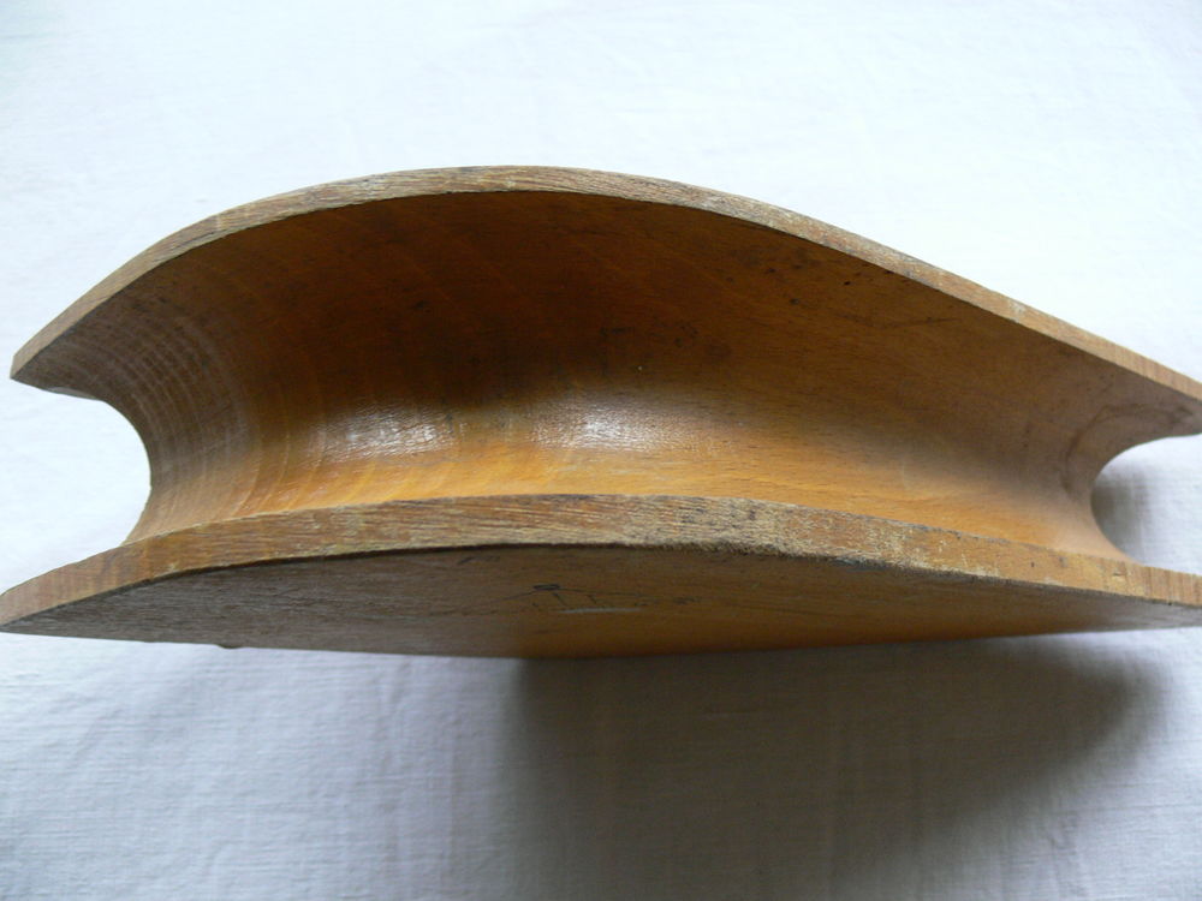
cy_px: 450
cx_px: 601
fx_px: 1215
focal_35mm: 35
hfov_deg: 52.6
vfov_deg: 40.7
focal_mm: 7.5
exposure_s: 1/30
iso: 160
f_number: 2.8
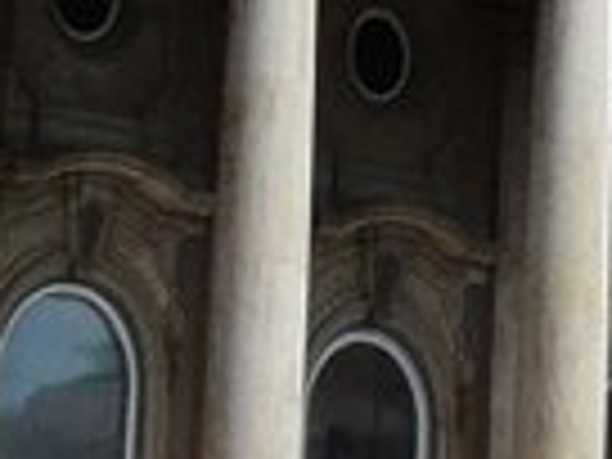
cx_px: 2066
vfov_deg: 4.0
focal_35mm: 370
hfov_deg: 5.0
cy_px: -180
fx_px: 6541
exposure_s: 1/500
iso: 100
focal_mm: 8.1
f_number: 7.1
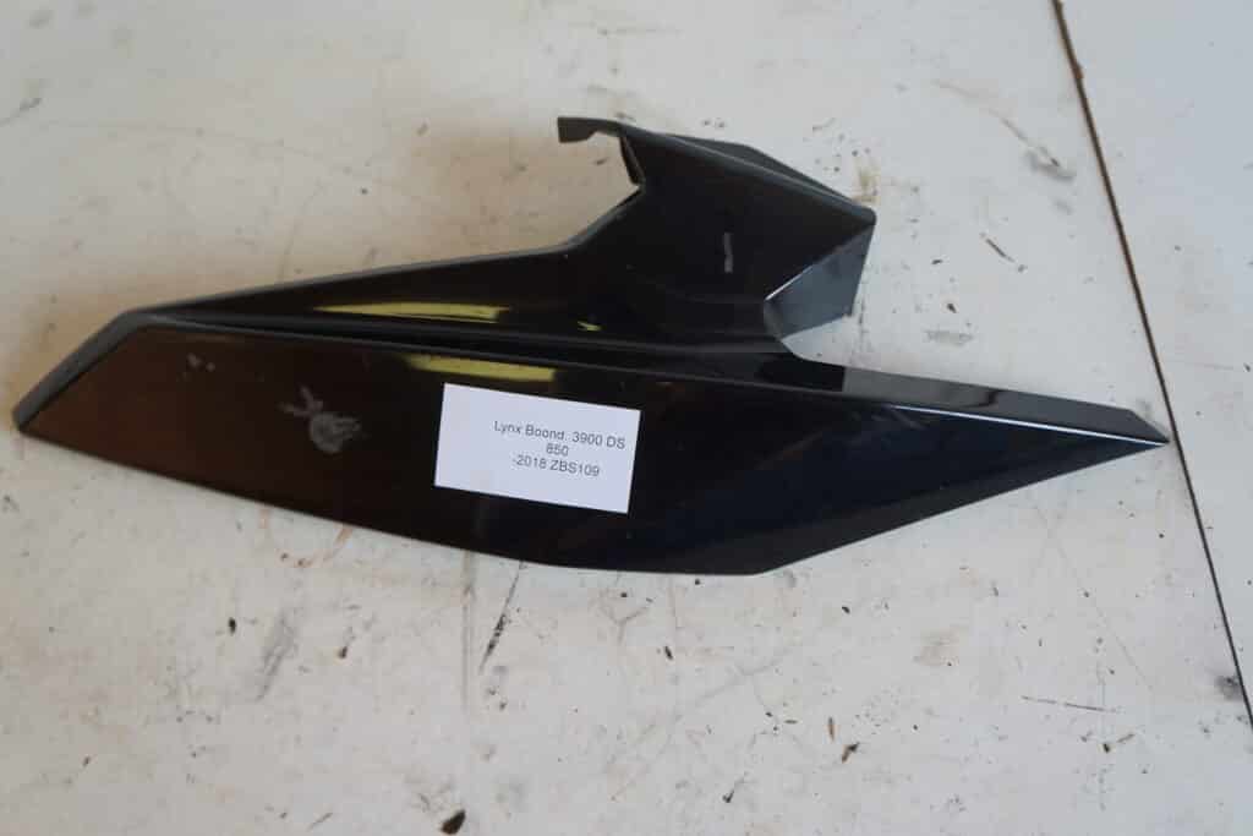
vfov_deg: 43.6
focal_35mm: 30
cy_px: 418
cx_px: 626
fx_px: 1044
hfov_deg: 61.9
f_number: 4
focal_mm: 20
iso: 200
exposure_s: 1/60
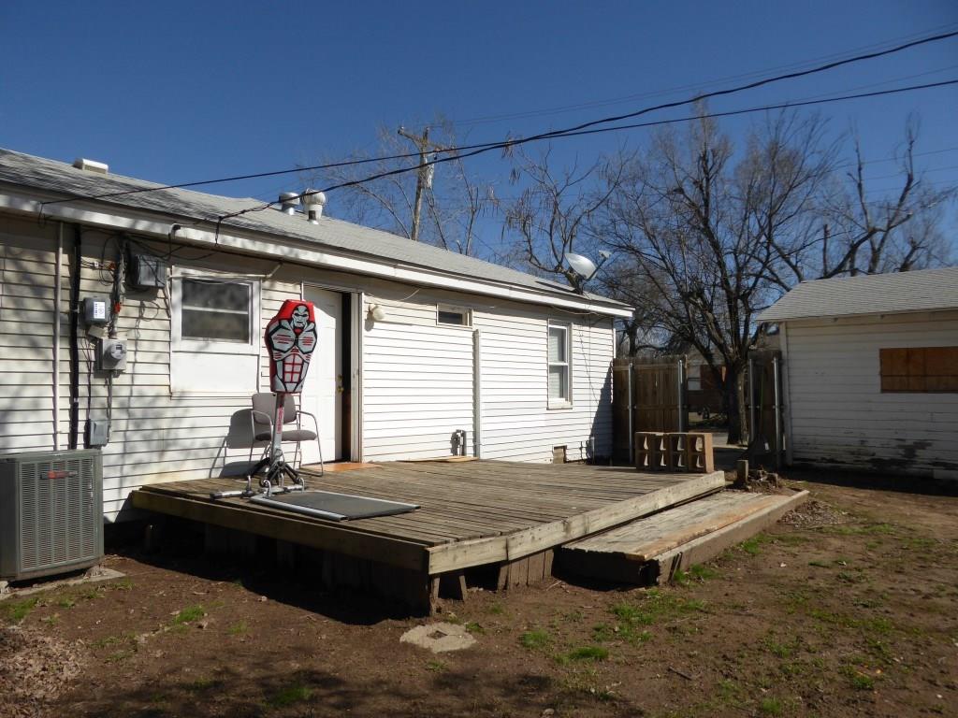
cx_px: 479
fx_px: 664
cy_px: 359
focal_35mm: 24
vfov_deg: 56.8
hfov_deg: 71.6
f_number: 3.5
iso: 100
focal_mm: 4.3
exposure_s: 1/1600
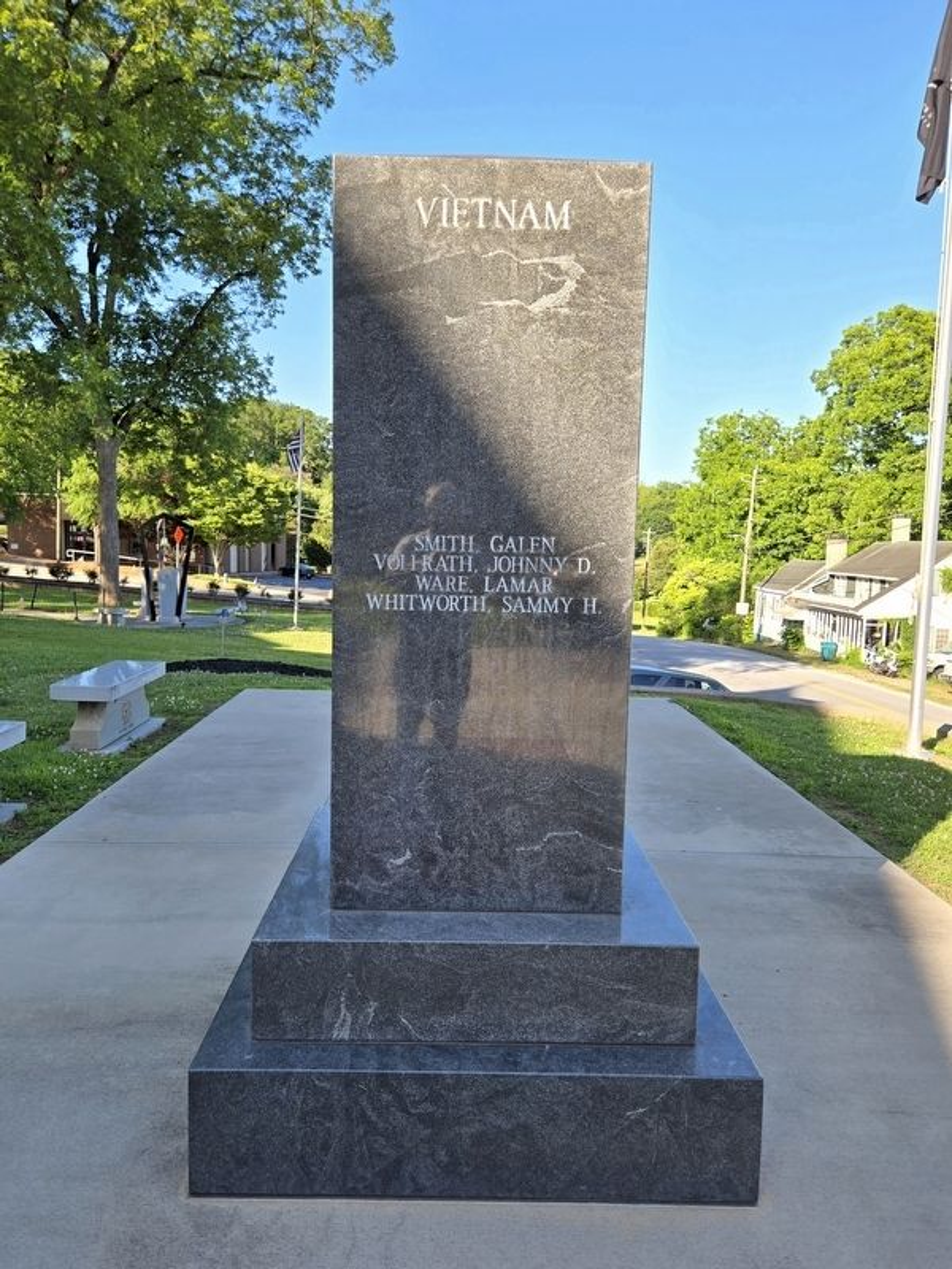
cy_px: 634
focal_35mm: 23
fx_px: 843
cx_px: 476
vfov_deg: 73.9
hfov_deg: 58.9
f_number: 1.8
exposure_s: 1/833
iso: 25
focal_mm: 5.4
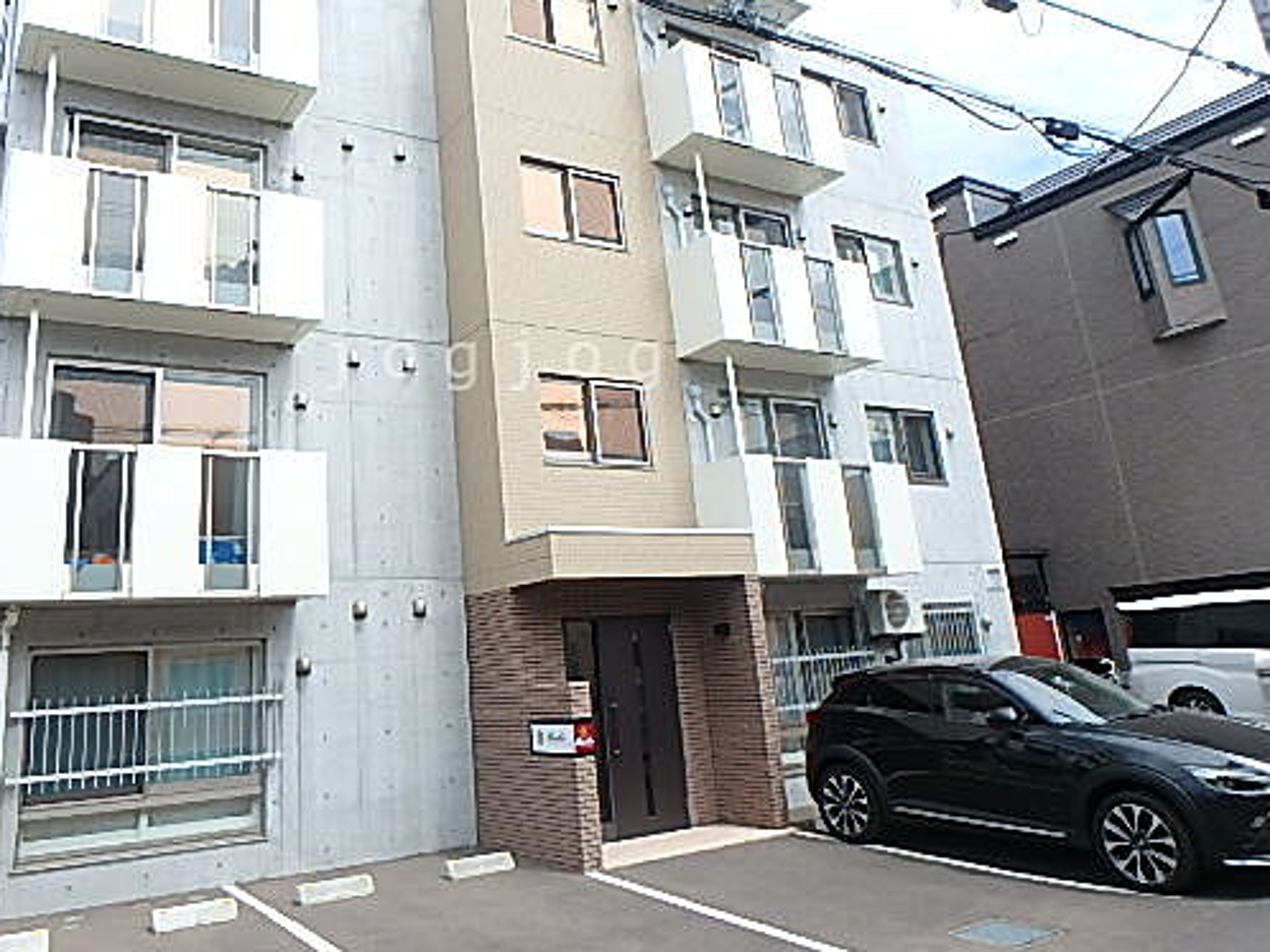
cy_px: 360
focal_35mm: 27
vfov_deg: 50.8
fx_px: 990
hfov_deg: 64.7
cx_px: 500
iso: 125
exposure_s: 1/800
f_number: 3.5
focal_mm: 3.7
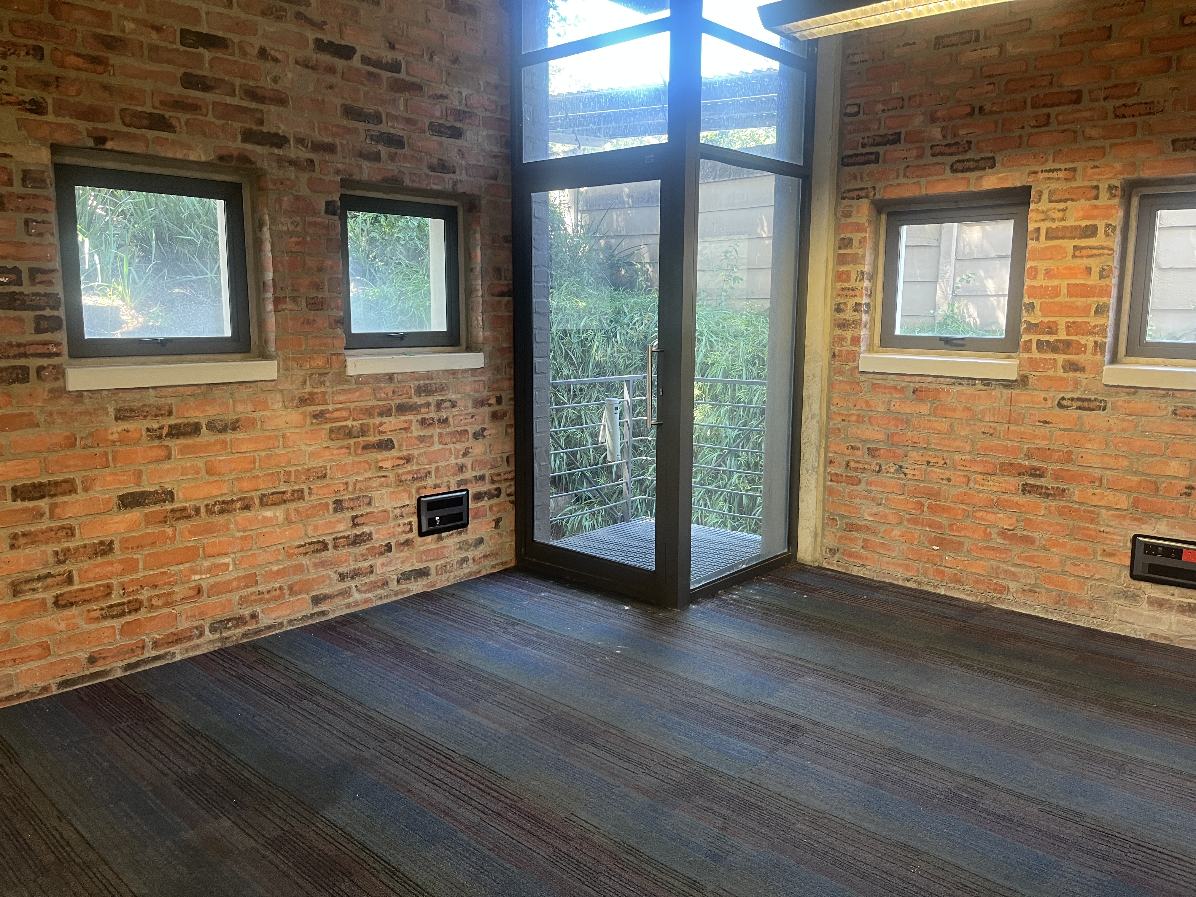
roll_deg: -1.7
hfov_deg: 67.3
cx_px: 598
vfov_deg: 53.1
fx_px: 898
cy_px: 448
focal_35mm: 26
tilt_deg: -9.4
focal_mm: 5.1
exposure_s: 1/50
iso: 160
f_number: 1.6
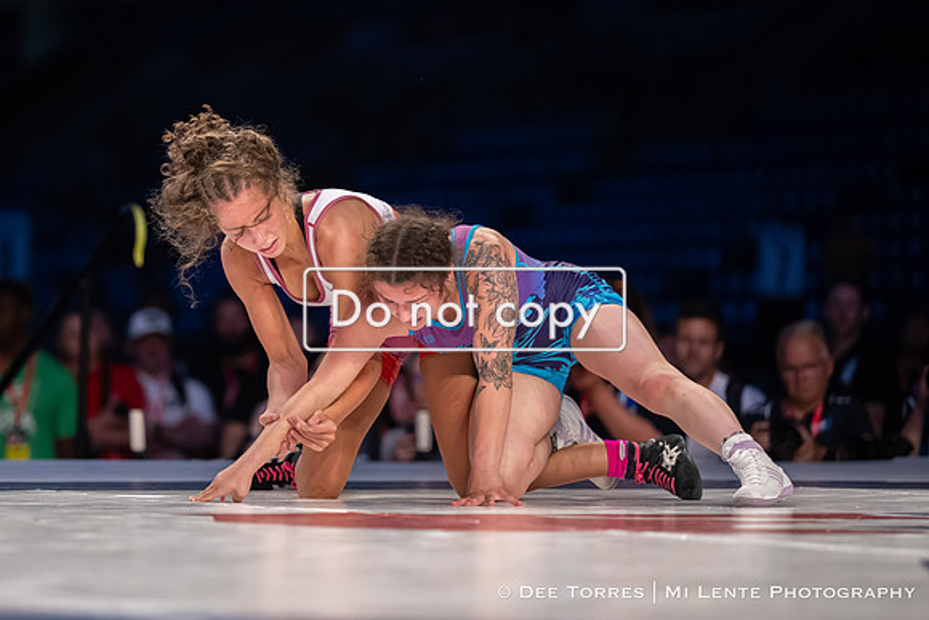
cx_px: 344
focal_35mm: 208
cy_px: 323
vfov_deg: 6.6
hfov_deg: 9.9
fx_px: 5380
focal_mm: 160
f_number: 2.8
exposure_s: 1/800
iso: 3200
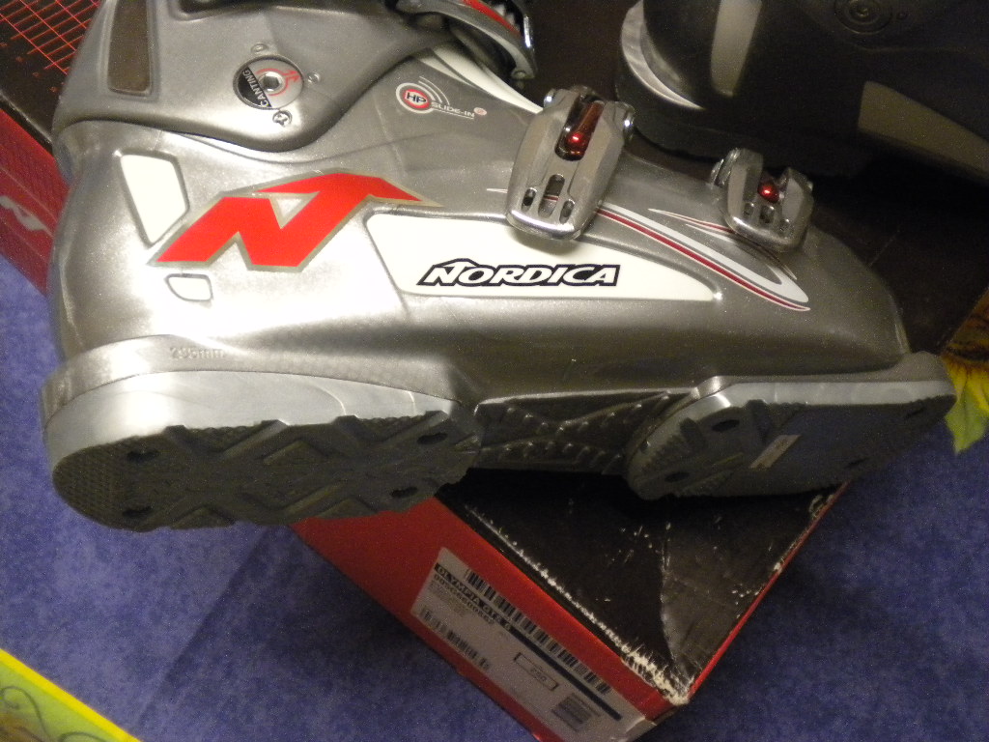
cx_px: 494
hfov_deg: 45.8
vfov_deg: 35.1
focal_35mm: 41
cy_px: 371
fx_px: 1171
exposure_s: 1/40
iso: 800
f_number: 3.5
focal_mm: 7.4
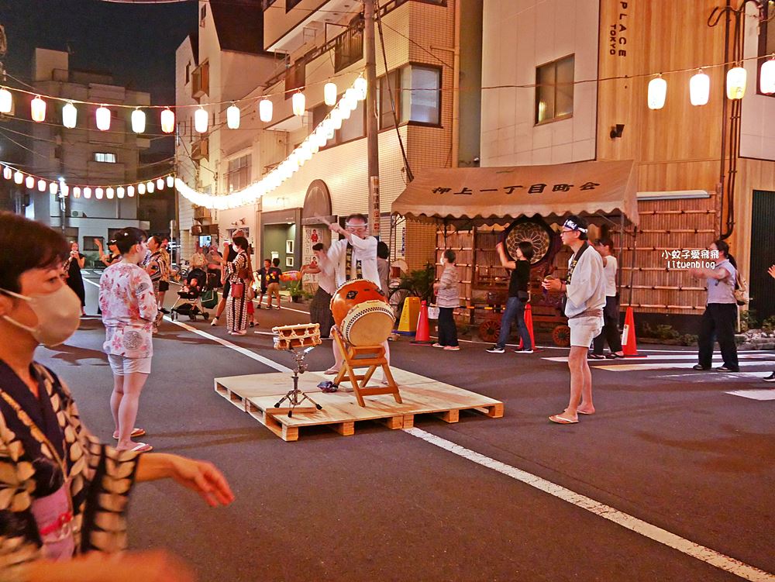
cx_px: 388
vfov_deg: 44.2
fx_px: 717
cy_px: 291
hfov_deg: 56.8
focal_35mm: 32
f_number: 4
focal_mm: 16
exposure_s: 1/30
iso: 3200
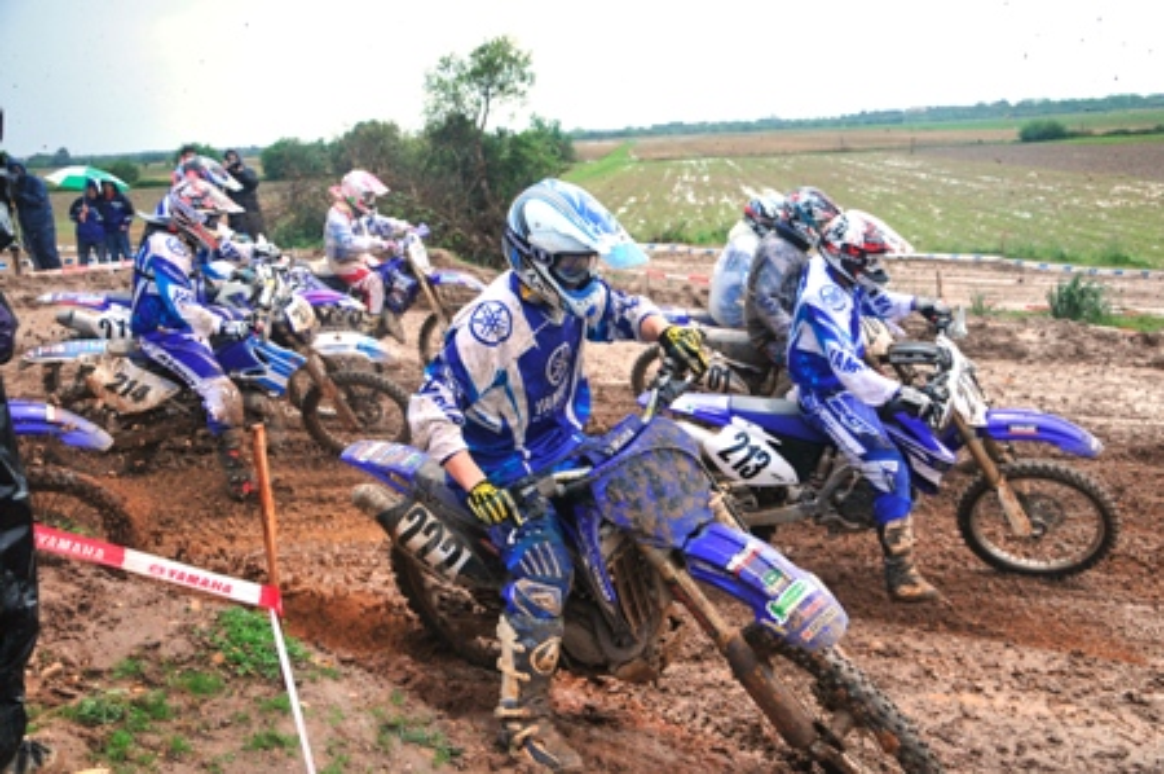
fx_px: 1211
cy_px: 387
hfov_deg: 51.3
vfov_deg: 35.4
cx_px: 582
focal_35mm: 38
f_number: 5
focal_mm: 25
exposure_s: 1/800
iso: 400
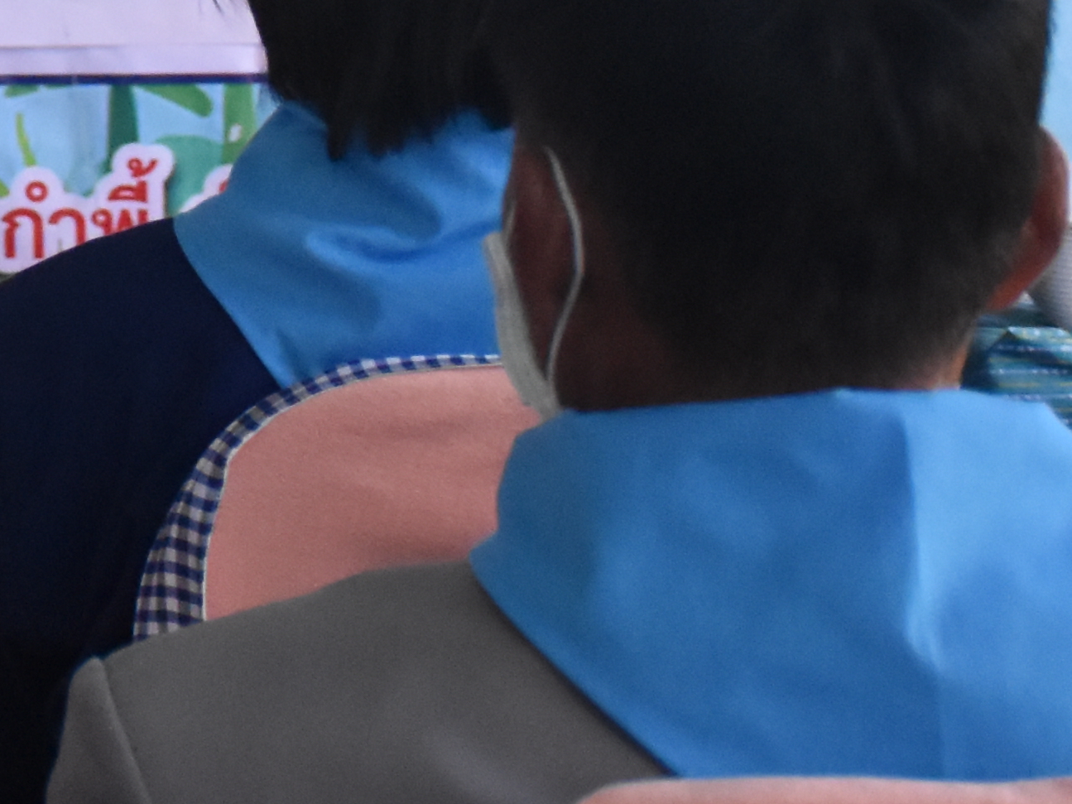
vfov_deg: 5.8
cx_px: -1151
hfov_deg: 7.5
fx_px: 7865
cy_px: -592
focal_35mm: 254
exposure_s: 1/160
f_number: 5.6
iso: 2500
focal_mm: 38
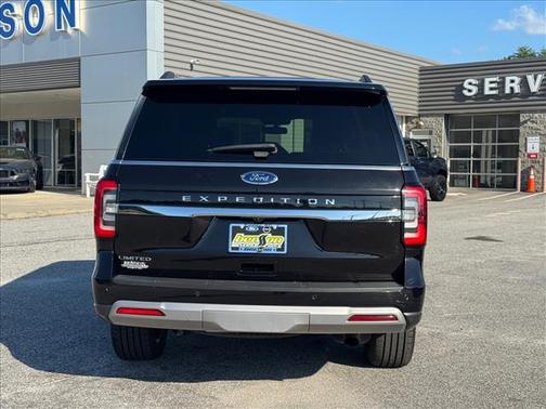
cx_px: 273
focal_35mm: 48
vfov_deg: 30.3
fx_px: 757
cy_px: 204
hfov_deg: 39.7
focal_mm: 6.76
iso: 64
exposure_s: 1/2252
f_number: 1.78
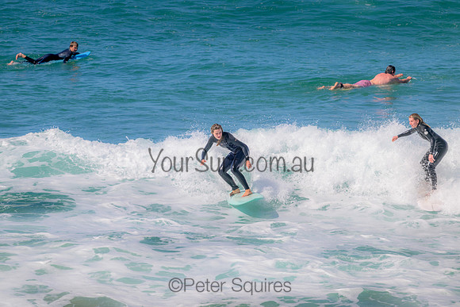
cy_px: 154
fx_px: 6262
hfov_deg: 4.2
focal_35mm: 490
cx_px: 230
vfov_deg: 2.8
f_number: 11
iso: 360
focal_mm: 490
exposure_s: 1/1000
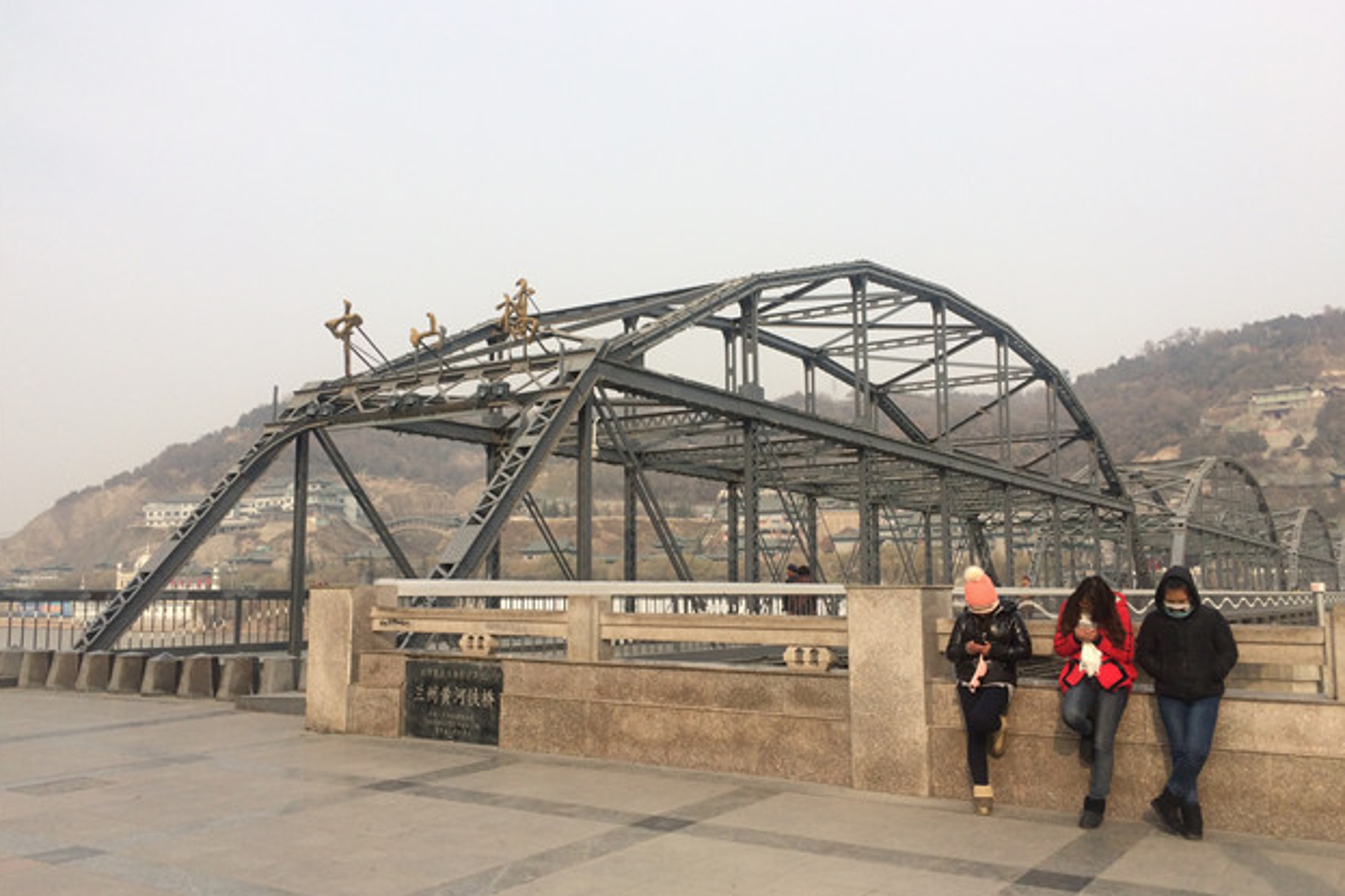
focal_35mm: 31
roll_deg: +2.1
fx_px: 1158
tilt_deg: +6.4
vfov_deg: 42.3
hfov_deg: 60.3
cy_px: 460
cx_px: 680
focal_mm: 4.15
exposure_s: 1/1866
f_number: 2.2
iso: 32
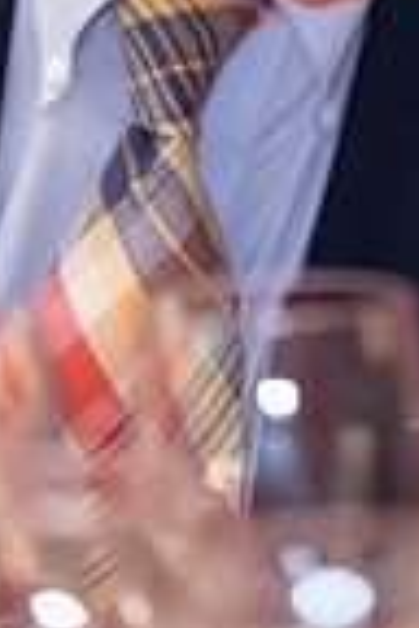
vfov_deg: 3.3
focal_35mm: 626
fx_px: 10928
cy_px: -174
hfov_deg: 2.2
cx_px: 351
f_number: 2.8
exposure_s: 1/125
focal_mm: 200
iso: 8000
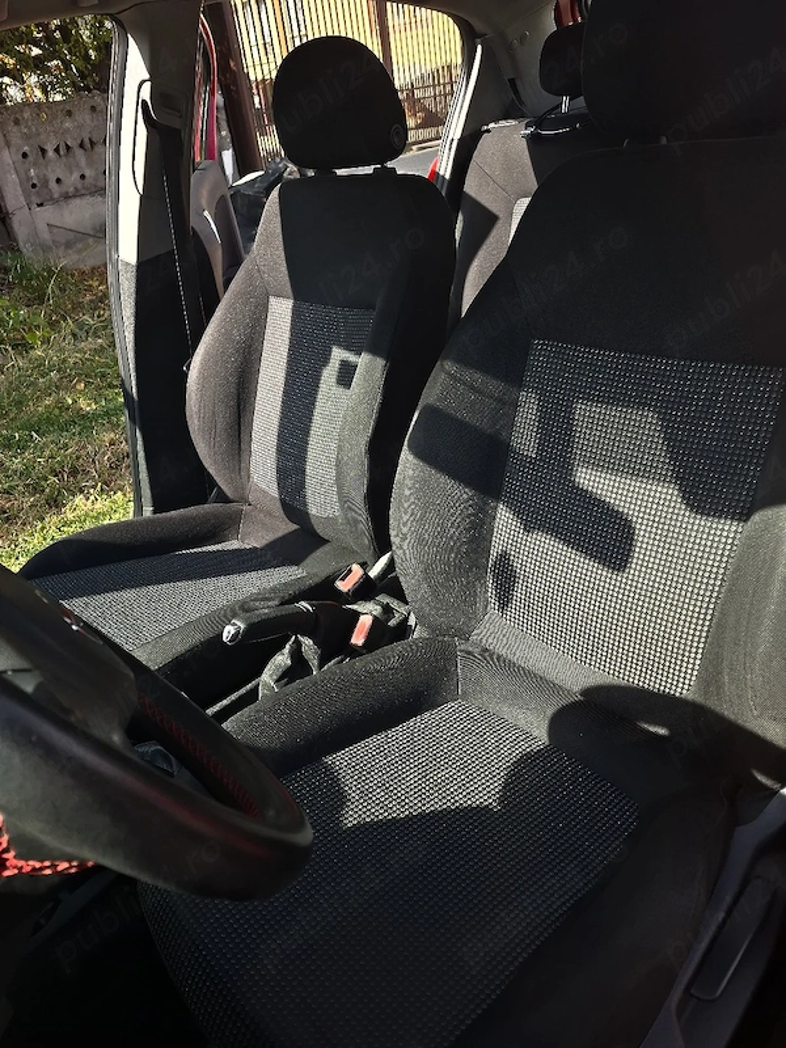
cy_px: 524
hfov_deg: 58.9
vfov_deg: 73.9
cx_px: 393
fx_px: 696
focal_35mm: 23
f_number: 1.8
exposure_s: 1/357
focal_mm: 5.54
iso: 50
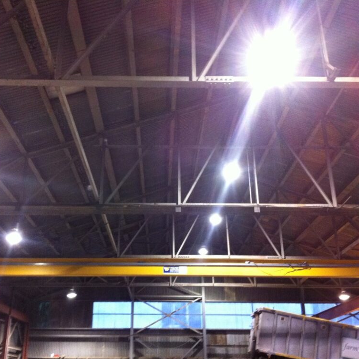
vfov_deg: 40.0
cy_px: 180
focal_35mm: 42
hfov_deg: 40.0
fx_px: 493
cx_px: 161
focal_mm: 3.85
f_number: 2.8
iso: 320
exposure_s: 1/17
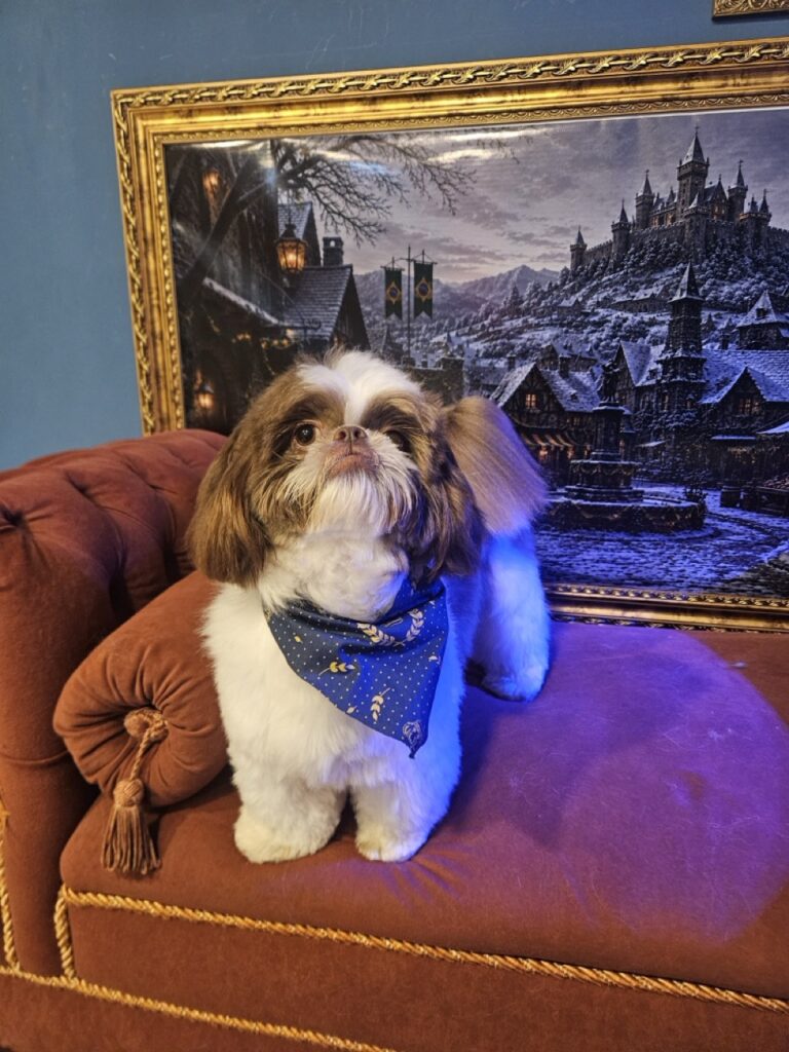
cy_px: 526
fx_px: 699
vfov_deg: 73.9
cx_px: 394
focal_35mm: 23
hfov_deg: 58.9
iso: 800
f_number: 1.8
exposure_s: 1/60
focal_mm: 5.4
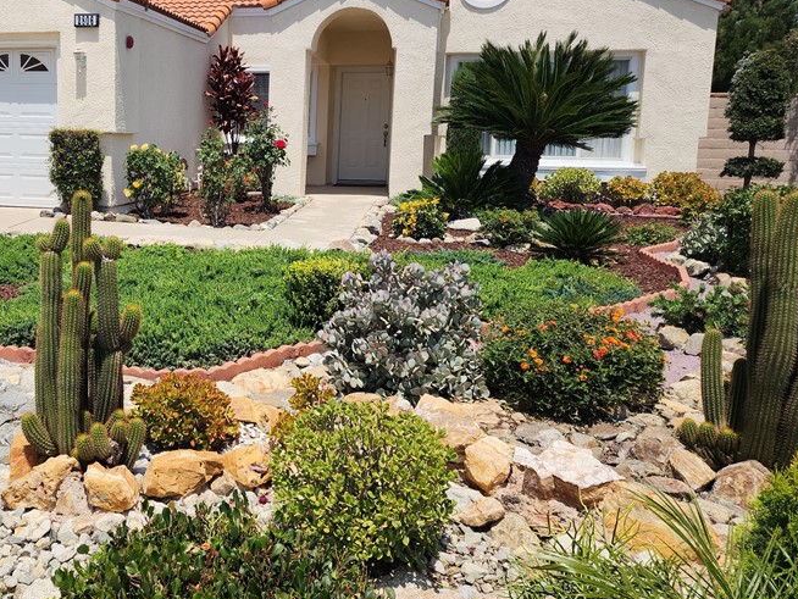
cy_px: 227
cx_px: 185
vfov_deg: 39.4
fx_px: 830
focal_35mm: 36
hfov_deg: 49.0
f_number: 1.8
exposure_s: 1/1576
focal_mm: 6.4
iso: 12
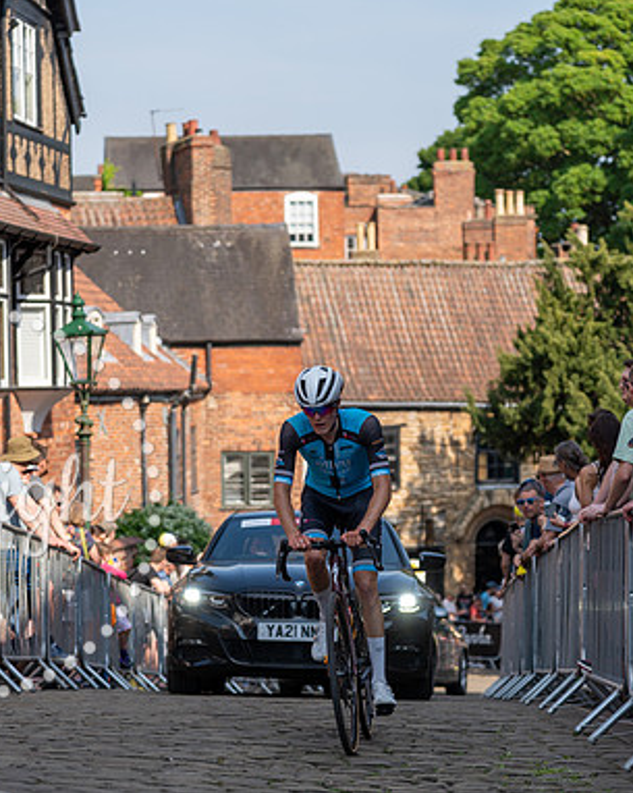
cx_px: 288
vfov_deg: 18.0
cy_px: 393
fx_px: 2509
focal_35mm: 107
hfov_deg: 14.4
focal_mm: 75
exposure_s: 1/1250
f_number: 2.8
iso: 100
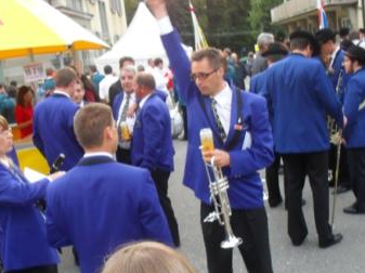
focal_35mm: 52
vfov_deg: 27.8
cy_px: 185
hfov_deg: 36.9
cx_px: 188
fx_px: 548
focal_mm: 6.3
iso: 200
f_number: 3.2
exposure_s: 1/45
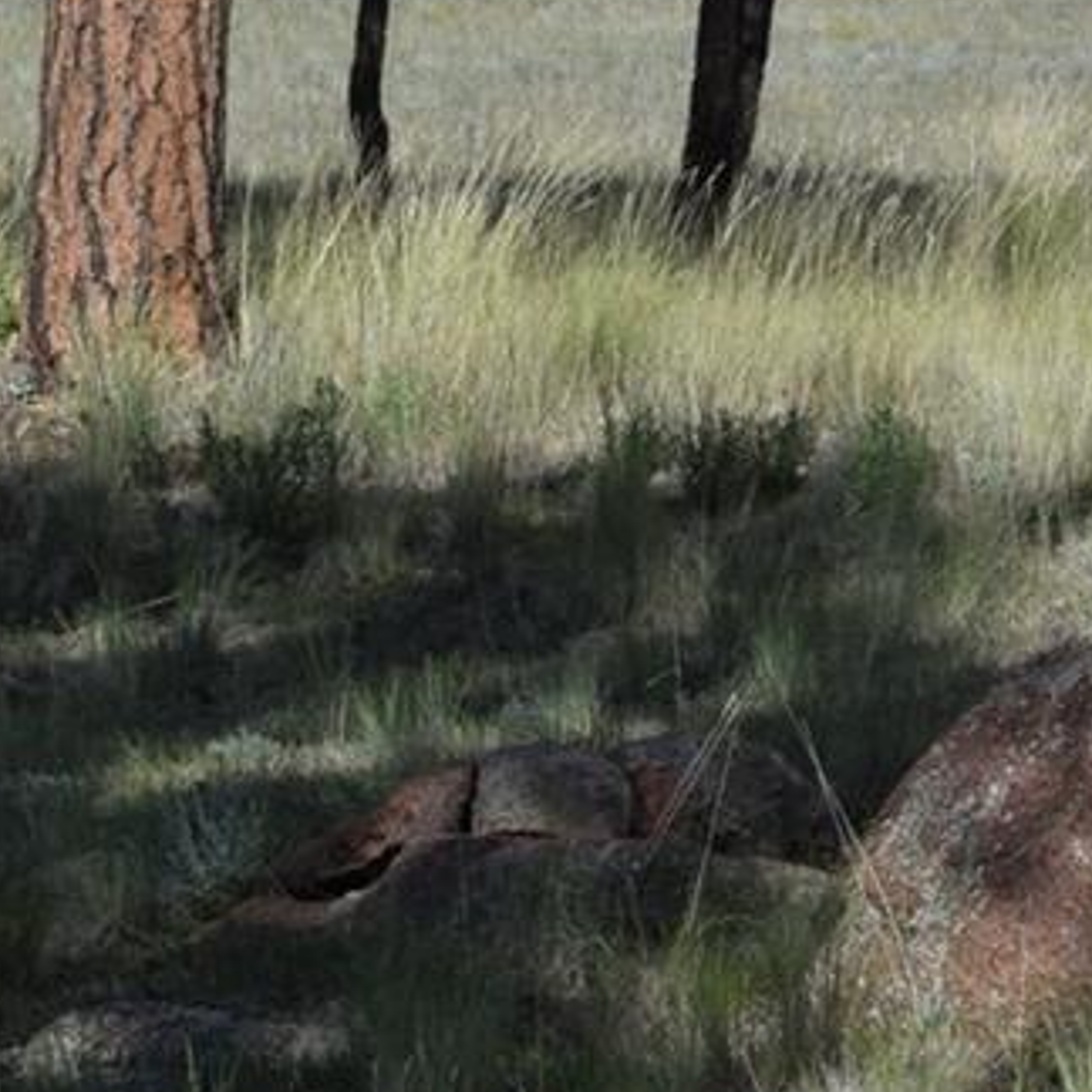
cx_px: 2029
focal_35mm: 223
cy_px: 421
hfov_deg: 7.6
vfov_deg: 7.8
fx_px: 7963
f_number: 10
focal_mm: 35
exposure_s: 1/400
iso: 200
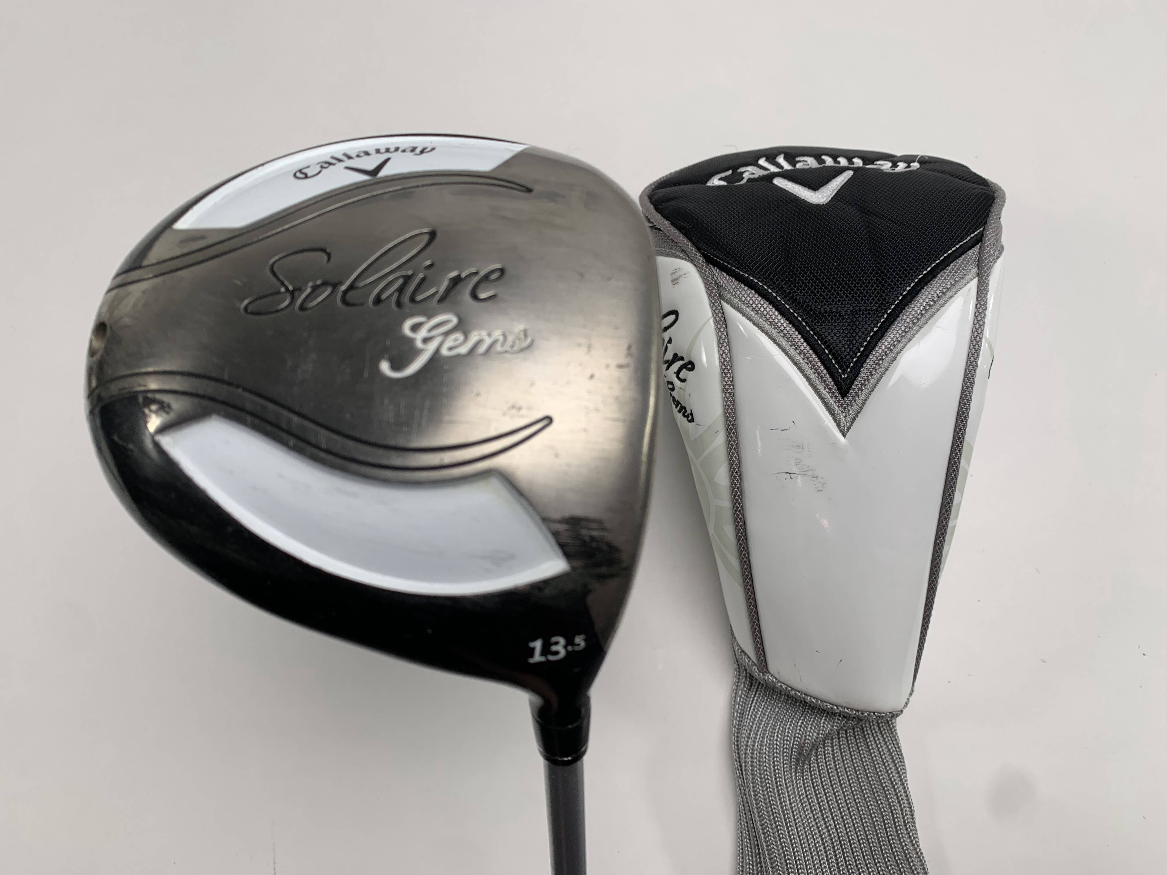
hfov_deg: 67.3
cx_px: 584
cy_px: 438
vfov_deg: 53.1
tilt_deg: -71.3
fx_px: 877
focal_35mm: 26
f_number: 1.8
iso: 25
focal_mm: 4.25
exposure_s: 1/254
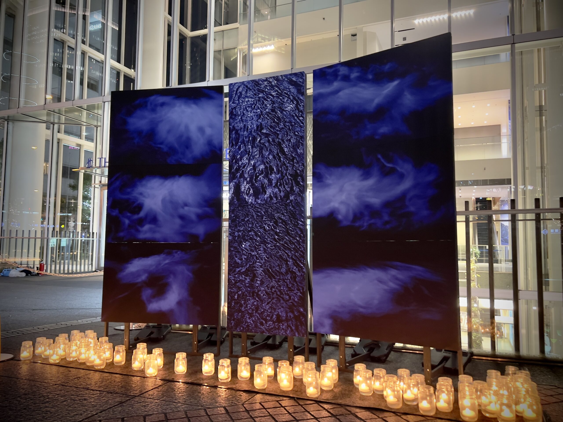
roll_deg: -0.5
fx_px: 423
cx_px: 282
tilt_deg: +4.7
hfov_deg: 67.3
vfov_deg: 53.1
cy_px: 211
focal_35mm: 26
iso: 500
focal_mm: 5.7
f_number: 1.5
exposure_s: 1/30
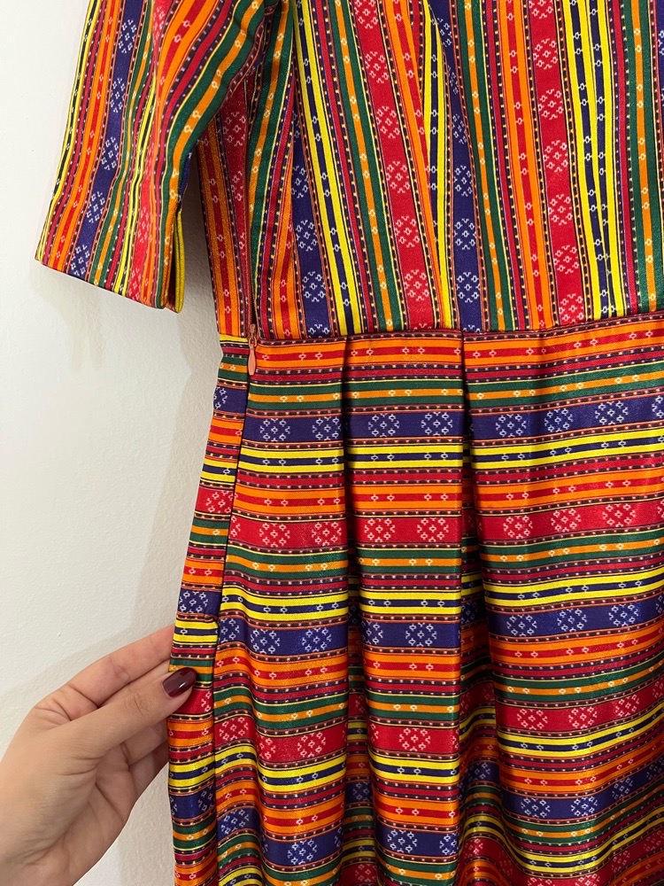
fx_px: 665
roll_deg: +4.1
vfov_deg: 67.3
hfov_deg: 53.1
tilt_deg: -8.3
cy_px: 443
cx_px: 332
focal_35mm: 26
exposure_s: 1/69
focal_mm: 5.1
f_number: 1.6
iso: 125
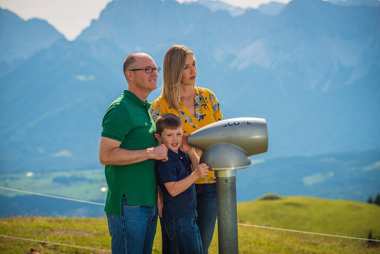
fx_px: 1320
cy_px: 127
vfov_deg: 11.0
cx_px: 190
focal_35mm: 125
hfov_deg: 16.4
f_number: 6.3
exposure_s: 1/320
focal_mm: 125
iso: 100
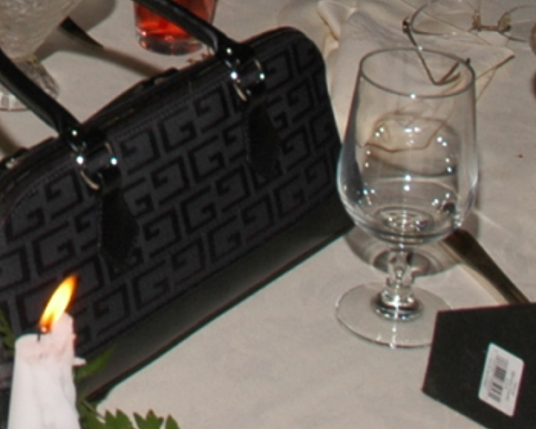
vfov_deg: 10.8
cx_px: -161
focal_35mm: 130
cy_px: -432
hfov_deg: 14.2
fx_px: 2062
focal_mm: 18
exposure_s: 1/80
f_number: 8
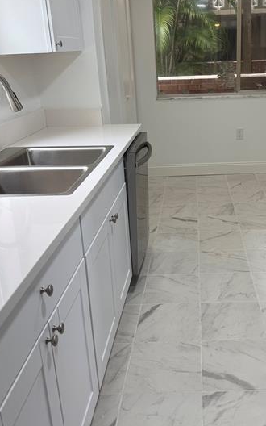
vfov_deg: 52.6
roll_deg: +2.0
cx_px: 195
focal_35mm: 37
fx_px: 429
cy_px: 188
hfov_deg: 33.8
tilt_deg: -14.7
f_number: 1.78
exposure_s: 1/120
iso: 80
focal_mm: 6.76
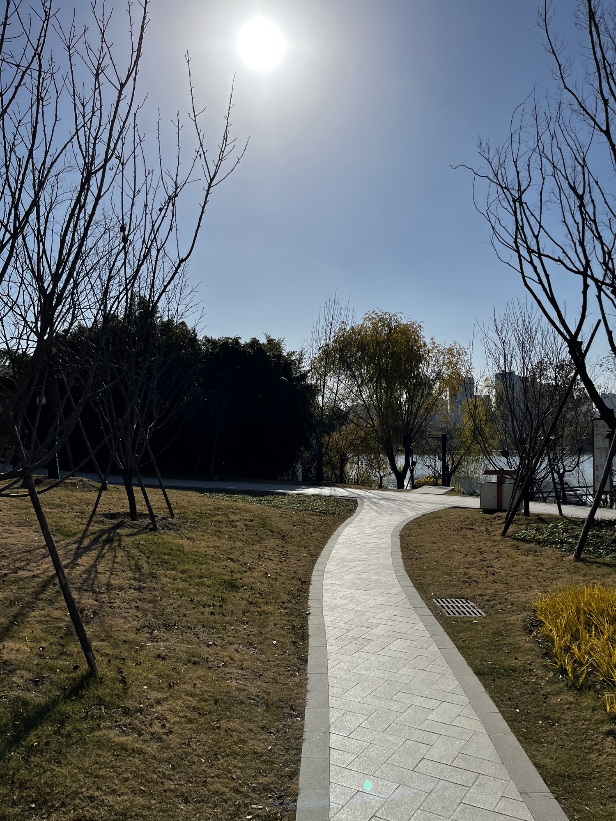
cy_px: 410
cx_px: 308
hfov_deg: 53.1
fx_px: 617
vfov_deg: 67.3
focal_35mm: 26
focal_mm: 5.1
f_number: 1.6
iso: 50
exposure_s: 1/10870
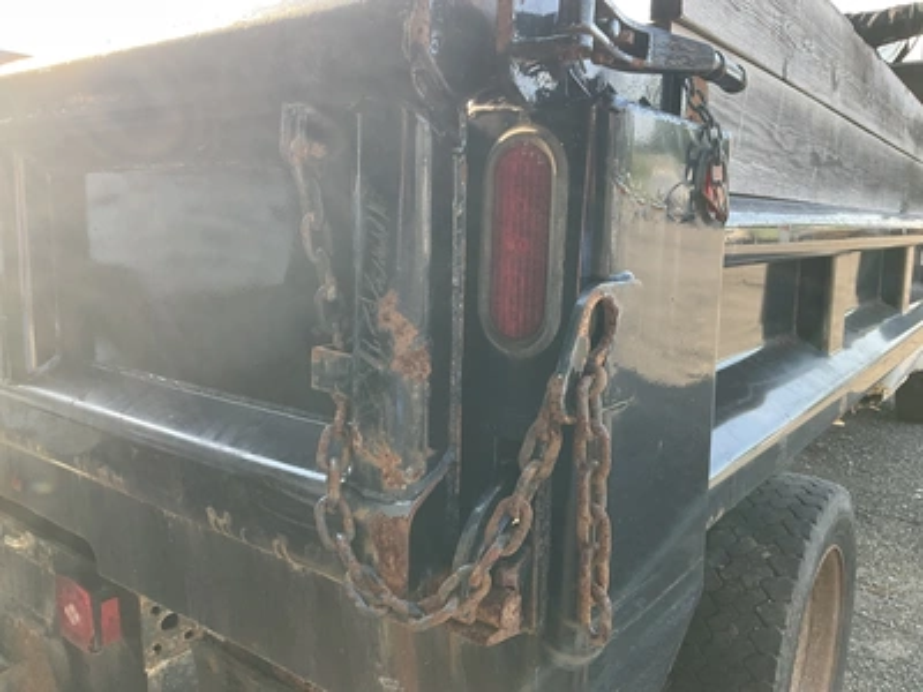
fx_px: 773
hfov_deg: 61.7
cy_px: 346
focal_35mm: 29
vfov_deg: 48.2
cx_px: 462
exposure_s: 1/122
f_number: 1.8
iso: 20
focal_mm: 3
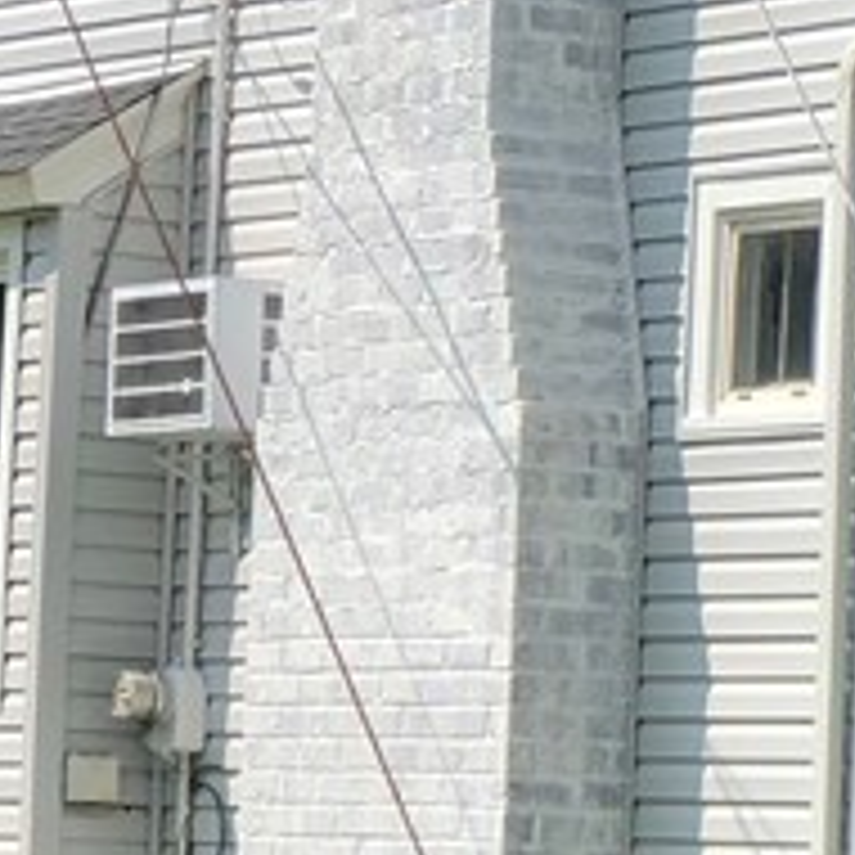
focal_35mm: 271
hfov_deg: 6.3
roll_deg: -1.3
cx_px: 1552
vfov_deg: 6.5
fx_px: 7573
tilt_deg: +5.2
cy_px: 225
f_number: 2.8
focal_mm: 6.6
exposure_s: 1/727
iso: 20
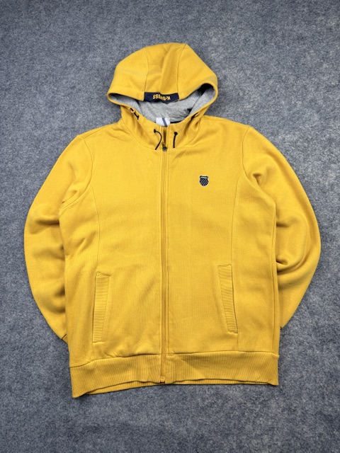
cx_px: 170
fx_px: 314
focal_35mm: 24
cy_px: 226
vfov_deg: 71.6
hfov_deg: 56.8
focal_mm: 6.76
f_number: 1.78
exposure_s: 1/147
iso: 64
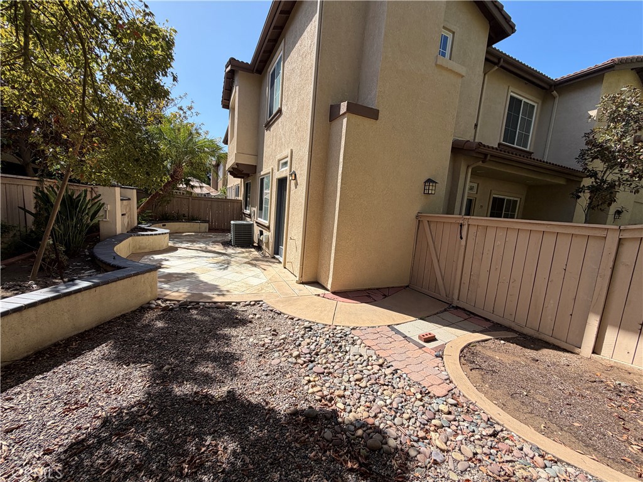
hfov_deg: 102.1
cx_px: 322
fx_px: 260
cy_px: 241
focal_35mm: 14
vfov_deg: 85.7
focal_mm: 2.22
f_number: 2.2
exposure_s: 1/770
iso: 32
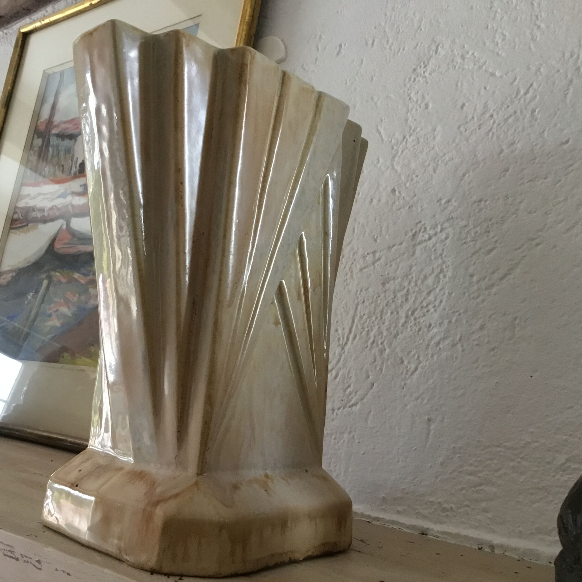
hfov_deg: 44.9
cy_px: 294
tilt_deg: +5.1
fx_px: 704
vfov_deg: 44.9
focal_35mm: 37
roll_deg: -2.8
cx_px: 260
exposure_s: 1/33
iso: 160
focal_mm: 3.3
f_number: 2.4
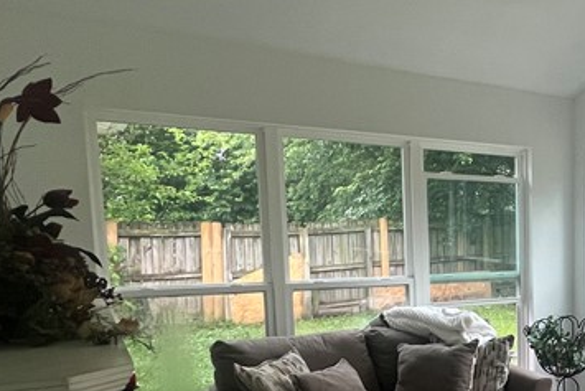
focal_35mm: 39
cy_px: 304
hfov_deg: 39.1
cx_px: 667
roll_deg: -0.3
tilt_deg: -7.4
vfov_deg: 33.4
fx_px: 634
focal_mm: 1.57
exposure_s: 1/120
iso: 125
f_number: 1.8
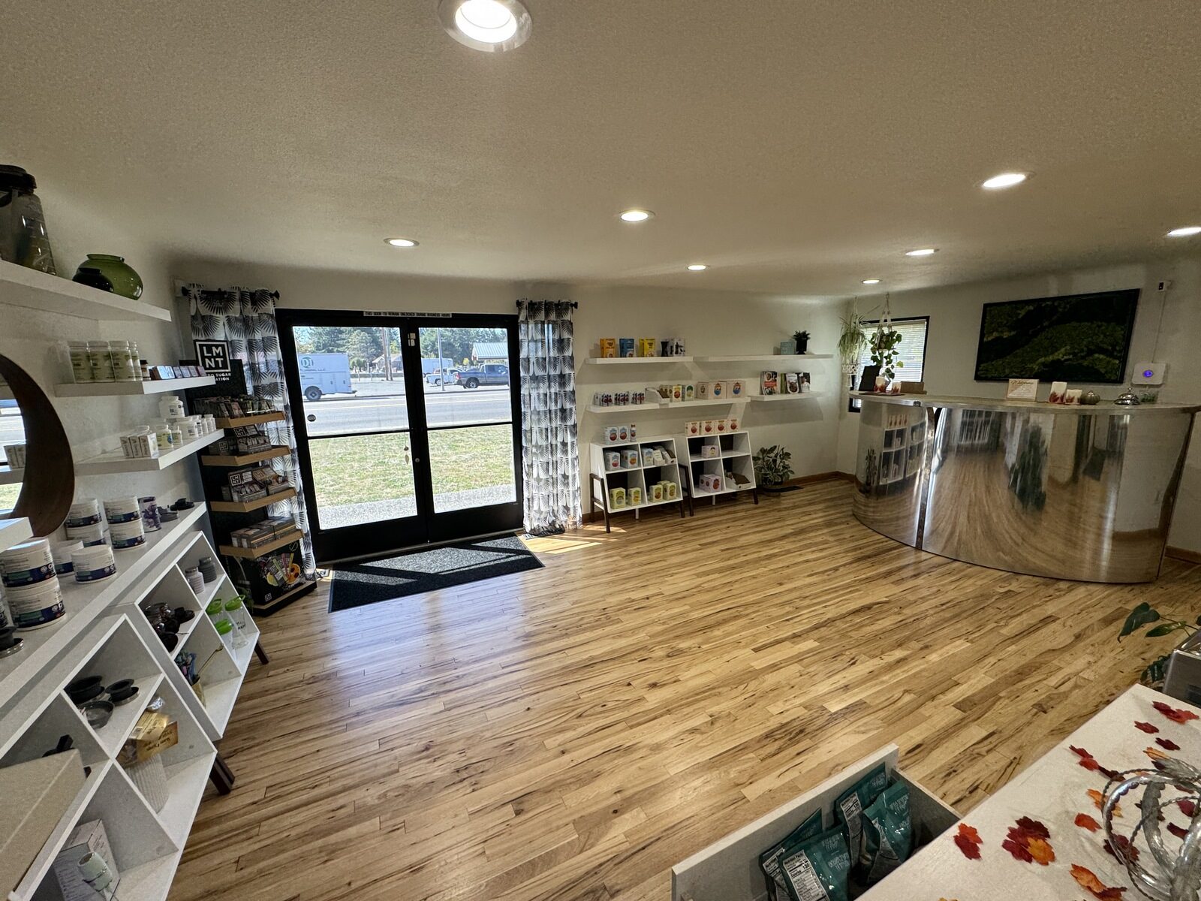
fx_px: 486
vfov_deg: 85.7
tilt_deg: -10.4
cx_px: 600
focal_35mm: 14
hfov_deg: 102.1
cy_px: 450
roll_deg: +1.0
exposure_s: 1/120
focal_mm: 2.22
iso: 100
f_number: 2.2
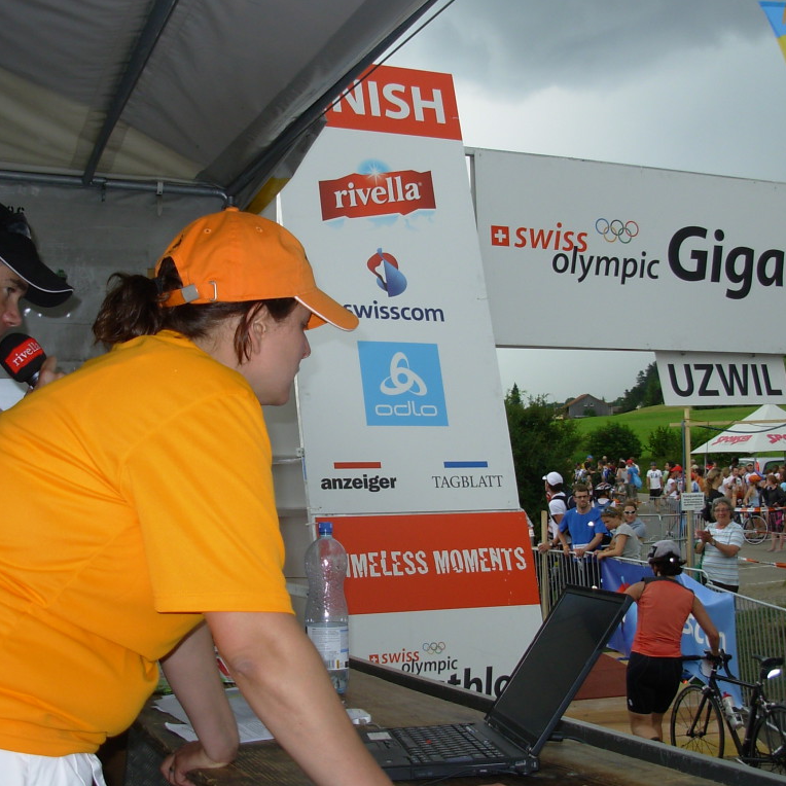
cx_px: 360
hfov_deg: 37.5
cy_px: 392
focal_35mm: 45
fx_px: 1156
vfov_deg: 37.6
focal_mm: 6.3
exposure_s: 1/443
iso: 50
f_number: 2.9
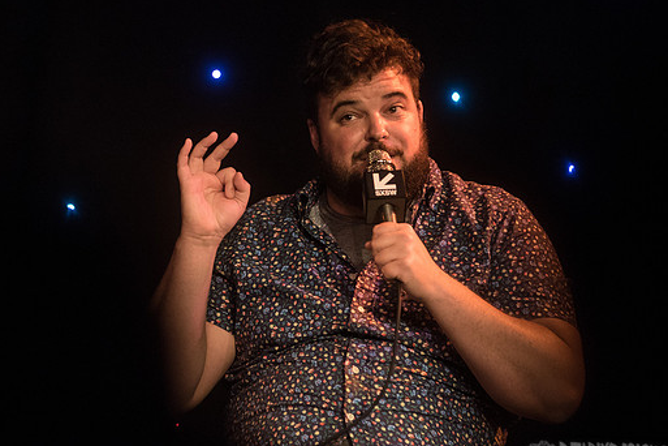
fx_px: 4249
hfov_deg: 9.0
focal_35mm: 229
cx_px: 301
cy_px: 187
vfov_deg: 6.0
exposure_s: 1/400
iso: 2000
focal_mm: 170
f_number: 3.2
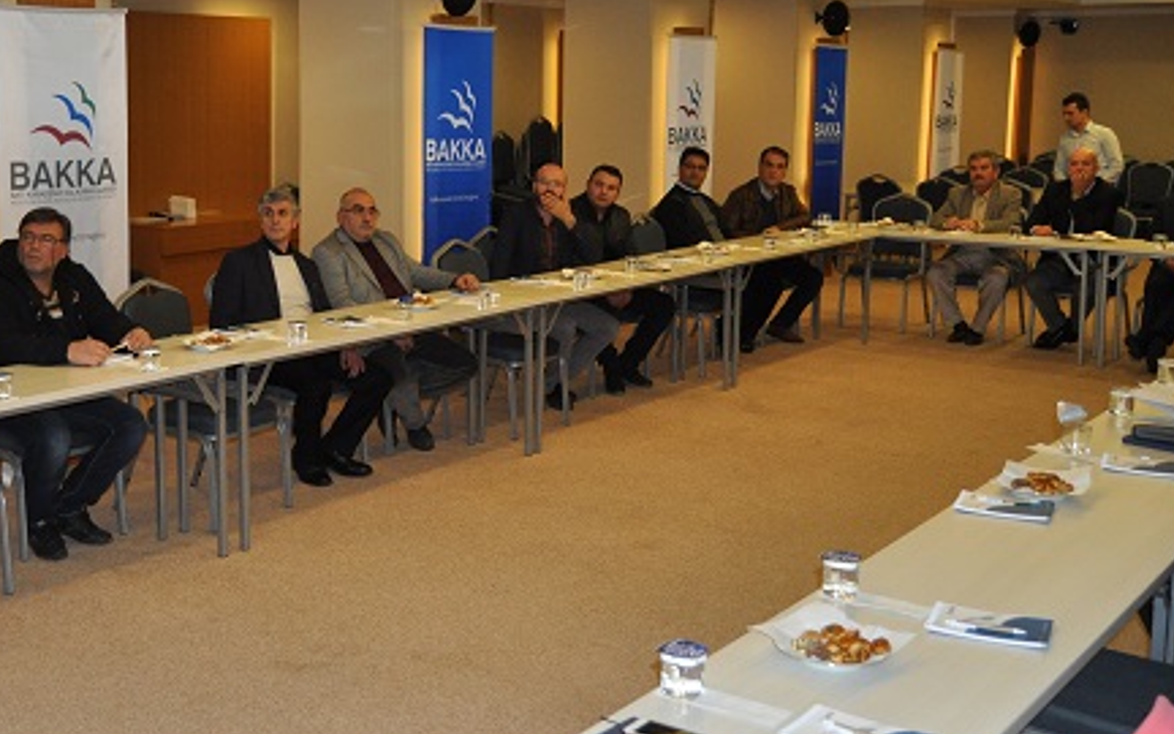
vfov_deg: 28.5
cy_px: 283
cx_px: 318
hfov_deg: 43.2
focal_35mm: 45
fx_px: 1440
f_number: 3.5
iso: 800
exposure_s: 1/60
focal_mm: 18
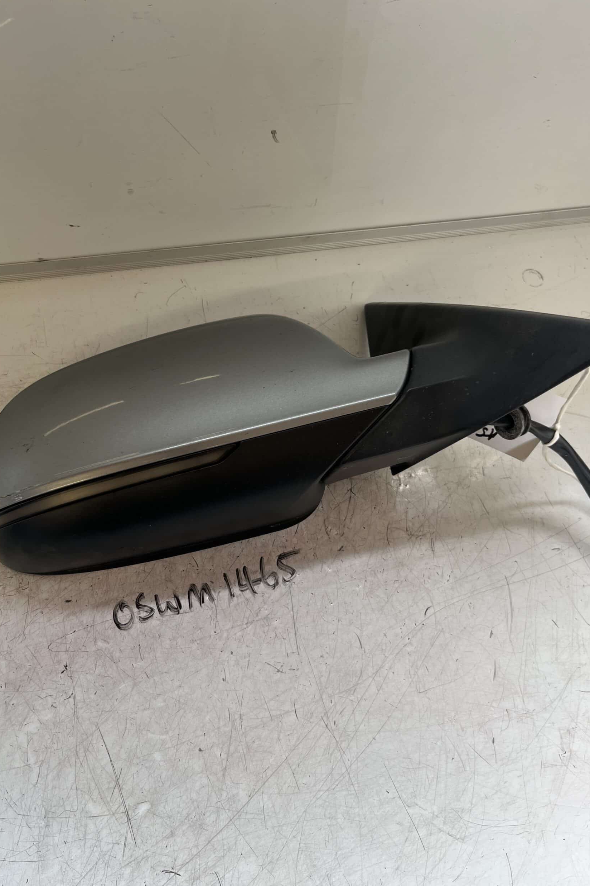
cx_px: 276
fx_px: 688
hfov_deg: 46.4
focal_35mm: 28
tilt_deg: -63.8
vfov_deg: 65.5
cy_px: 444
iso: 50
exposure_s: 1/122
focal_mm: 5.1
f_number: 1.6
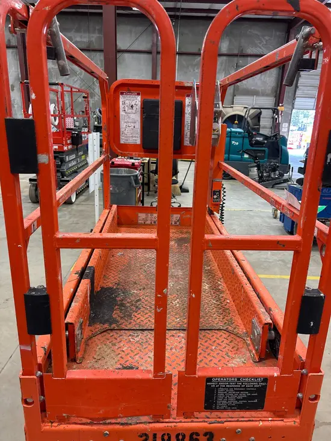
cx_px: 166
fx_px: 331
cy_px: 220
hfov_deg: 53.1
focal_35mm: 26
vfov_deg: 67.3
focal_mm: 5.96
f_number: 1.6
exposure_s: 1/60
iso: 160
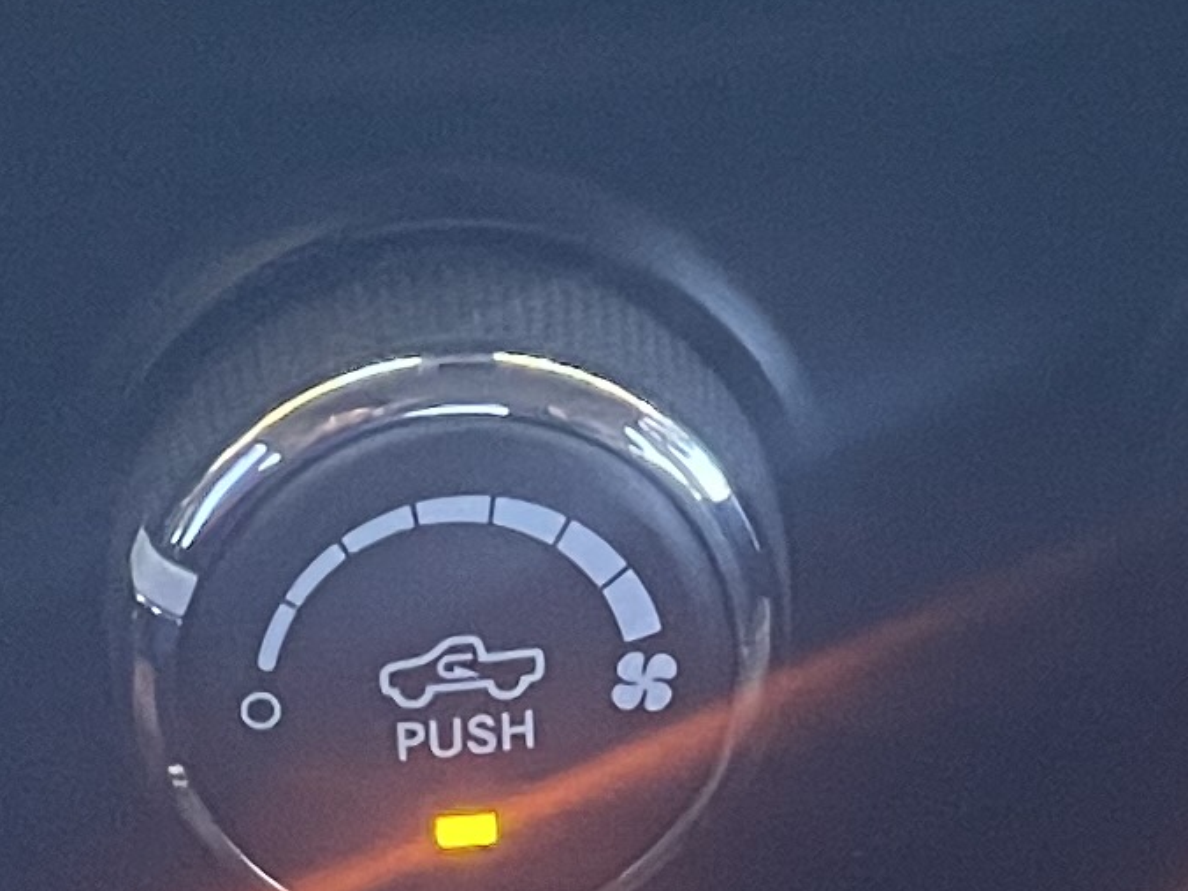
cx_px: 1065
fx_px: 5320
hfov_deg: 12.6
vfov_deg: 9.3
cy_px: -431
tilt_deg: -23.0
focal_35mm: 155
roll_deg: +2.9
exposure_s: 1/40
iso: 400
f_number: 1.6
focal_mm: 4.2
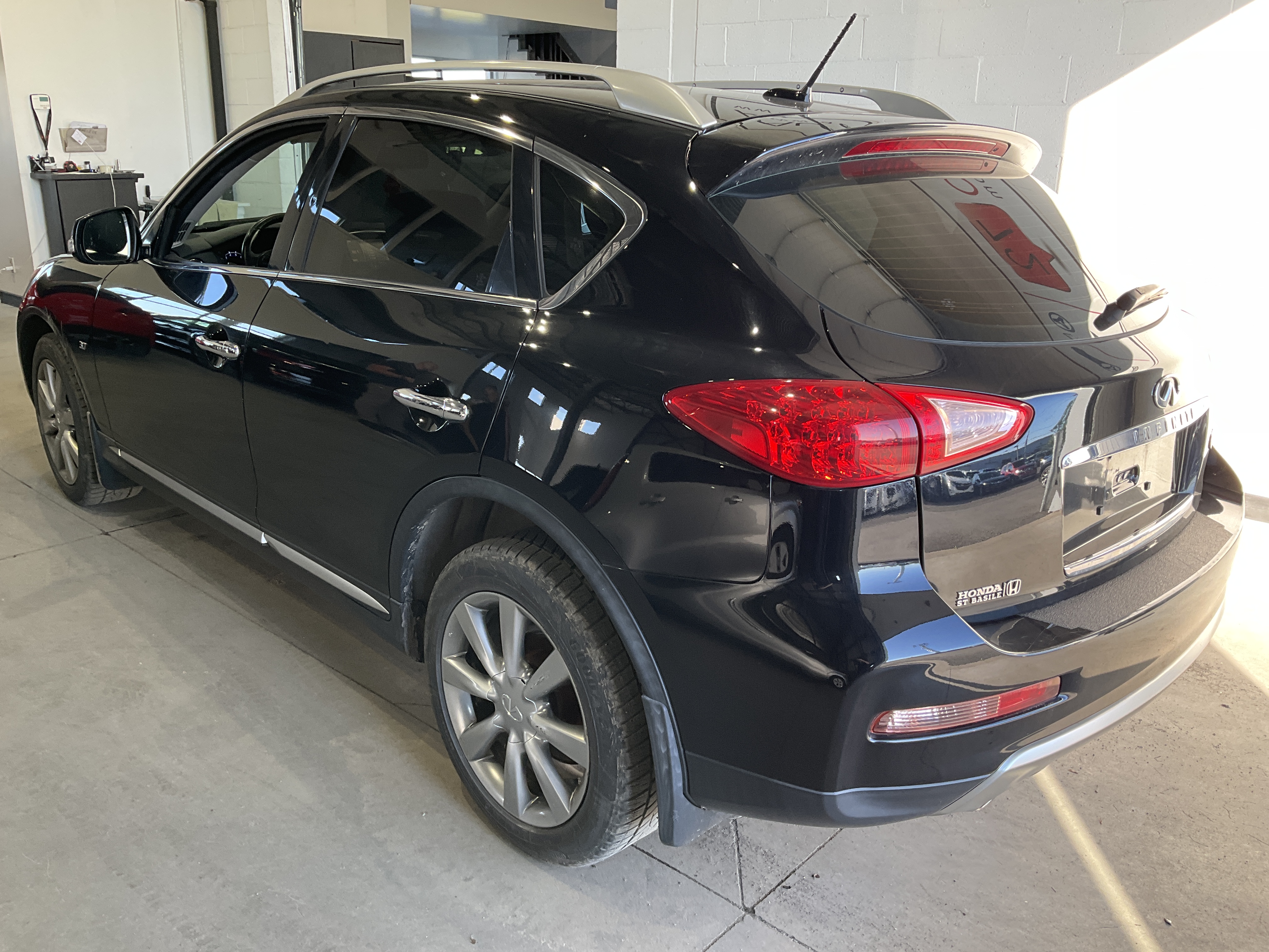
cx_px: 634
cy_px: 476
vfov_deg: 48.2
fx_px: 1063
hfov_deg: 61.7
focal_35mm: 29
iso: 40
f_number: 1.8
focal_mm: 3
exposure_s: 1/122
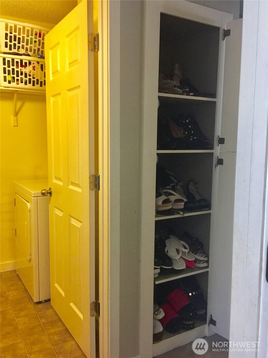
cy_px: 179
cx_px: 134
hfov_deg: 48.2
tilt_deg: -5.8
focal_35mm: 29
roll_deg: -0.2
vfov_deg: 61.7
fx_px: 299
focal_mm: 4.15
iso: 125
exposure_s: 1/15
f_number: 2.2
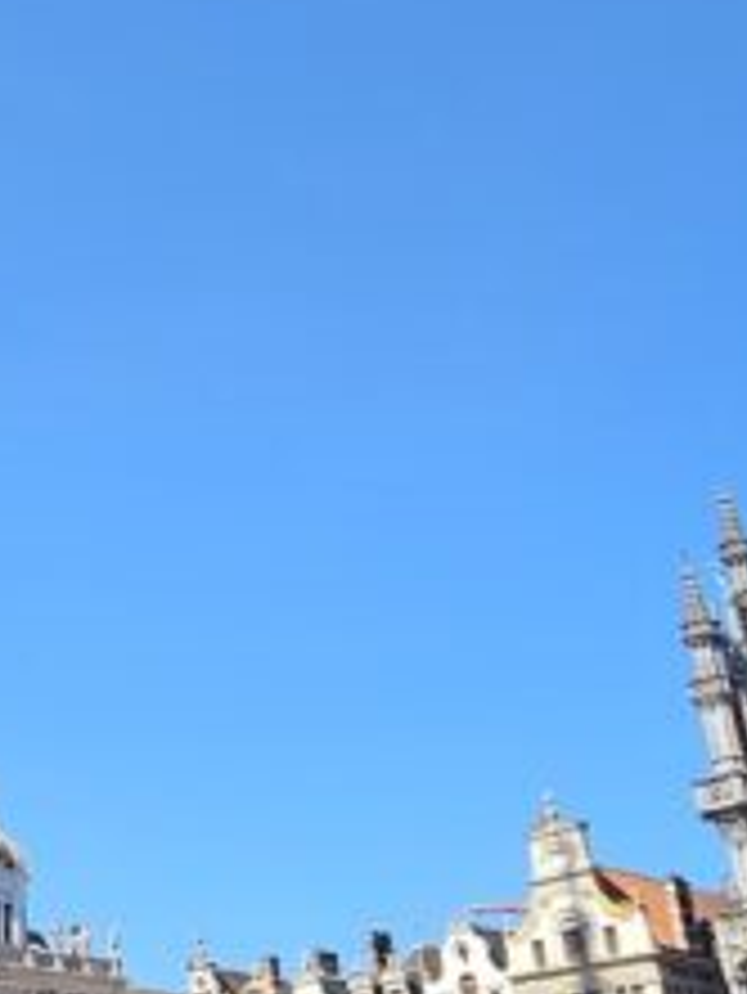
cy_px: 562
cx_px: -198
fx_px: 1351
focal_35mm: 47
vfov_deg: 40.3
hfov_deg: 26.6
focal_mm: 2.2
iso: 50
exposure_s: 1/1135
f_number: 2.2
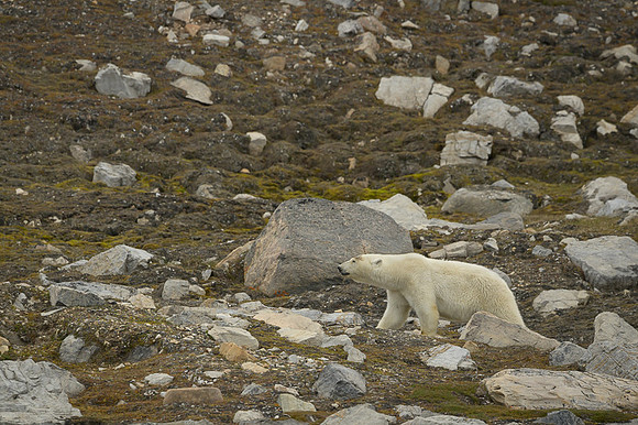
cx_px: 319
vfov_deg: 2.7
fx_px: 8856
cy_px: 212
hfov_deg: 4.1
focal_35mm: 500
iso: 2000
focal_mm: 500
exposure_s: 1/2500
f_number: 5.6
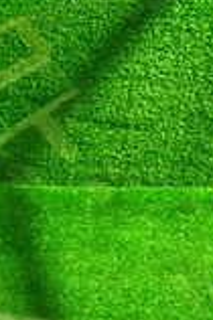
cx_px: 103
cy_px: 146
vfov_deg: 20.6
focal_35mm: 99
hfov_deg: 13.8
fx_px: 880
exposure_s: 1/30
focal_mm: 4.5
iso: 500
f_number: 2
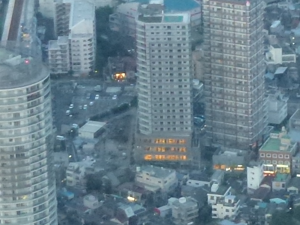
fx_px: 2106
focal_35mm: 243
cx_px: 338
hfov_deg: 8.1
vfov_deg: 6.1
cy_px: 90
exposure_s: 1/20
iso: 400
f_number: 4.3
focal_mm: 9.4
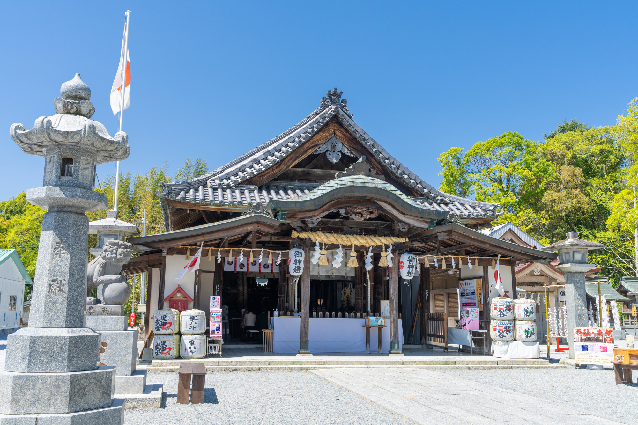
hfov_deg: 57.2
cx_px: 319
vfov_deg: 40.0
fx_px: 585
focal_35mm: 33
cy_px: 212
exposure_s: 1/250
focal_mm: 33
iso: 100
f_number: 7.1
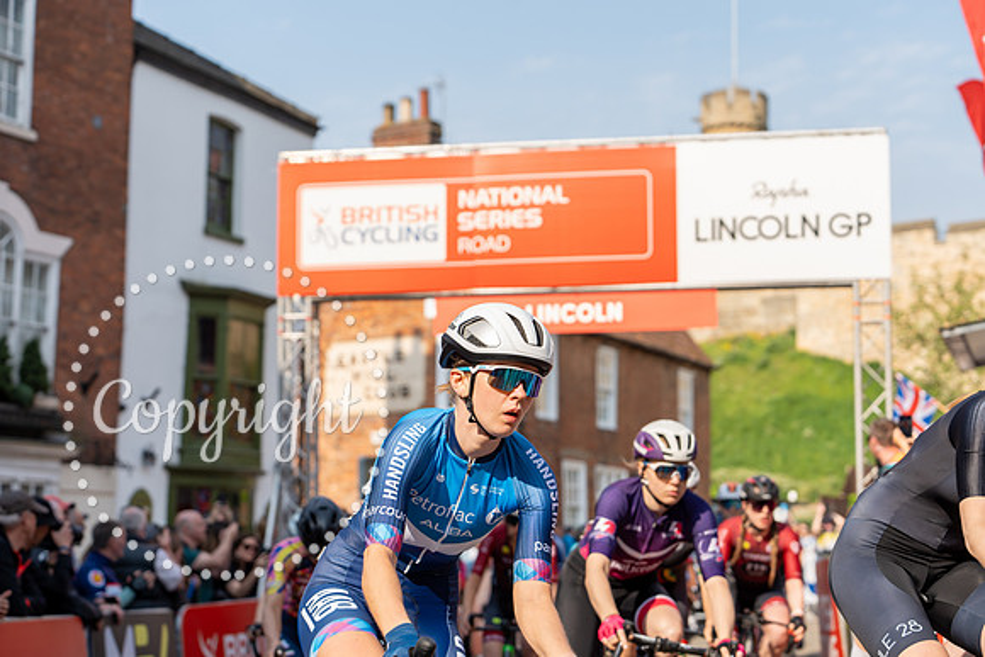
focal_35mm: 70
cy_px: 328
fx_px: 1916
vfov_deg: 19.5
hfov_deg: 28.8
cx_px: 492
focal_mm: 70
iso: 200
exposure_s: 1/1000
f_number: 4
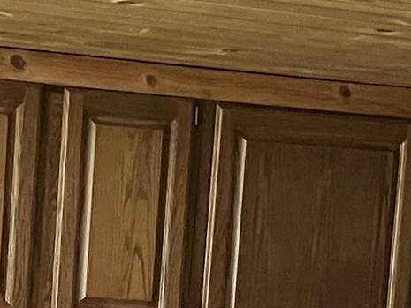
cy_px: 595
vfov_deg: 7.7
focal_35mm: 185
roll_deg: -3.5
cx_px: 14
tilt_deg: -5.1
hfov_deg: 10.6
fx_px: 2197
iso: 250
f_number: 1.8
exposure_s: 1/60
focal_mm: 3.99
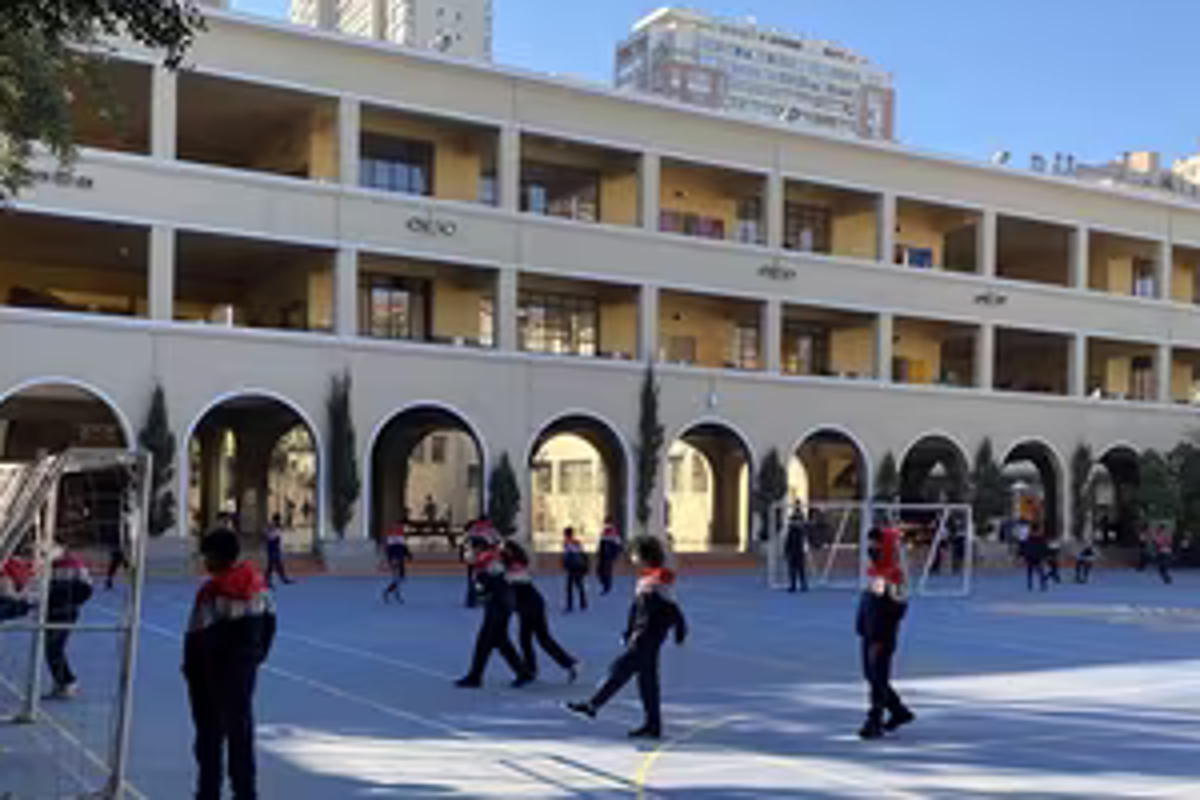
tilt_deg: -2.1
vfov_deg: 36.6
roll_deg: -1.2
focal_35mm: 36
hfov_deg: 53.0
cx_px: 660
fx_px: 1200
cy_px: 512
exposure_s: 1/604
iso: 32
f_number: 1.8
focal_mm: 4.25
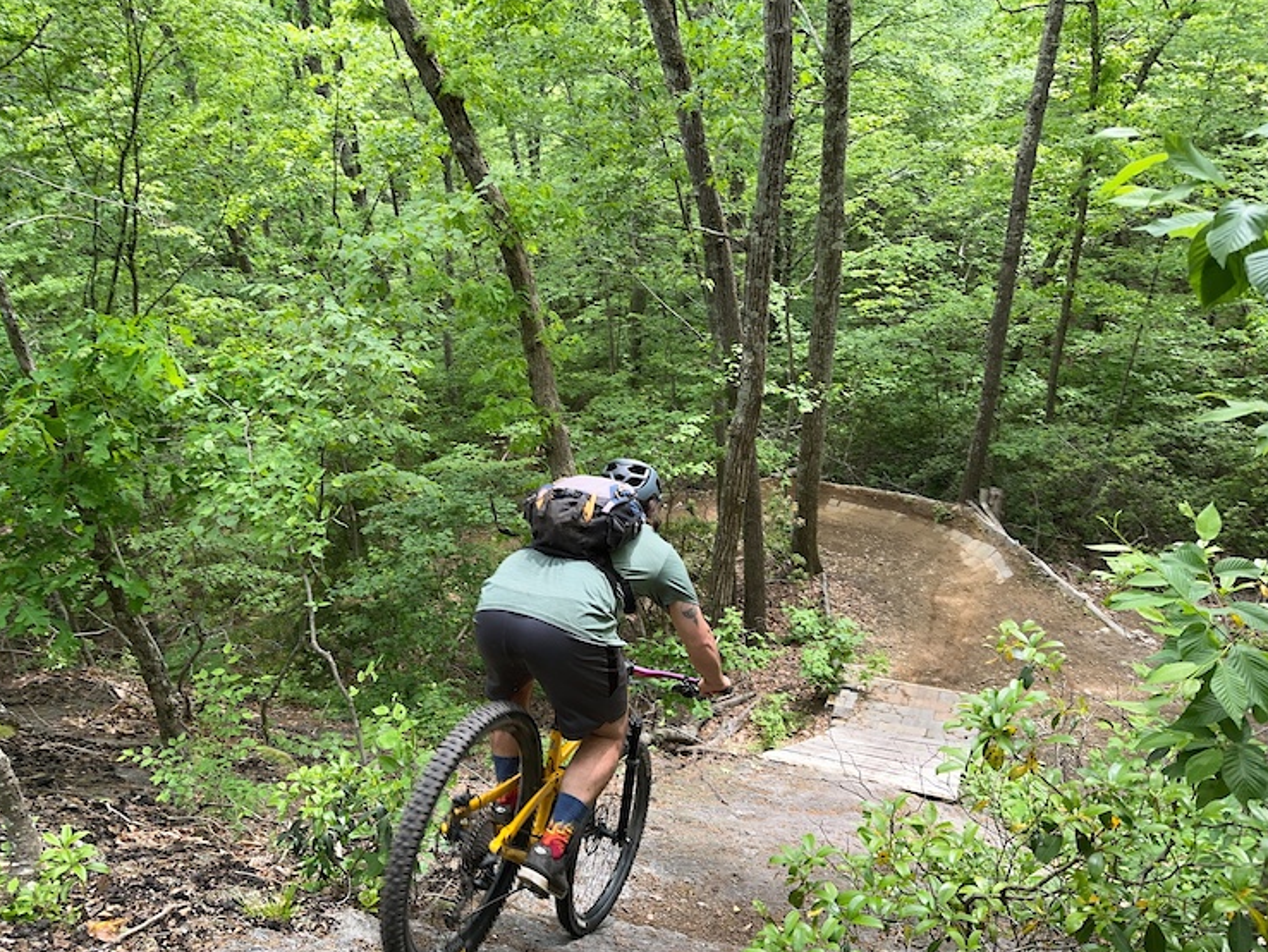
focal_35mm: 26
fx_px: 953
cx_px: 582
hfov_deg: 67.2
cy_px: 488
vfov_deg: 53.1
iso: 64
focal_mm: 6.86
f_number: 1.78
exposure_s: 1/204
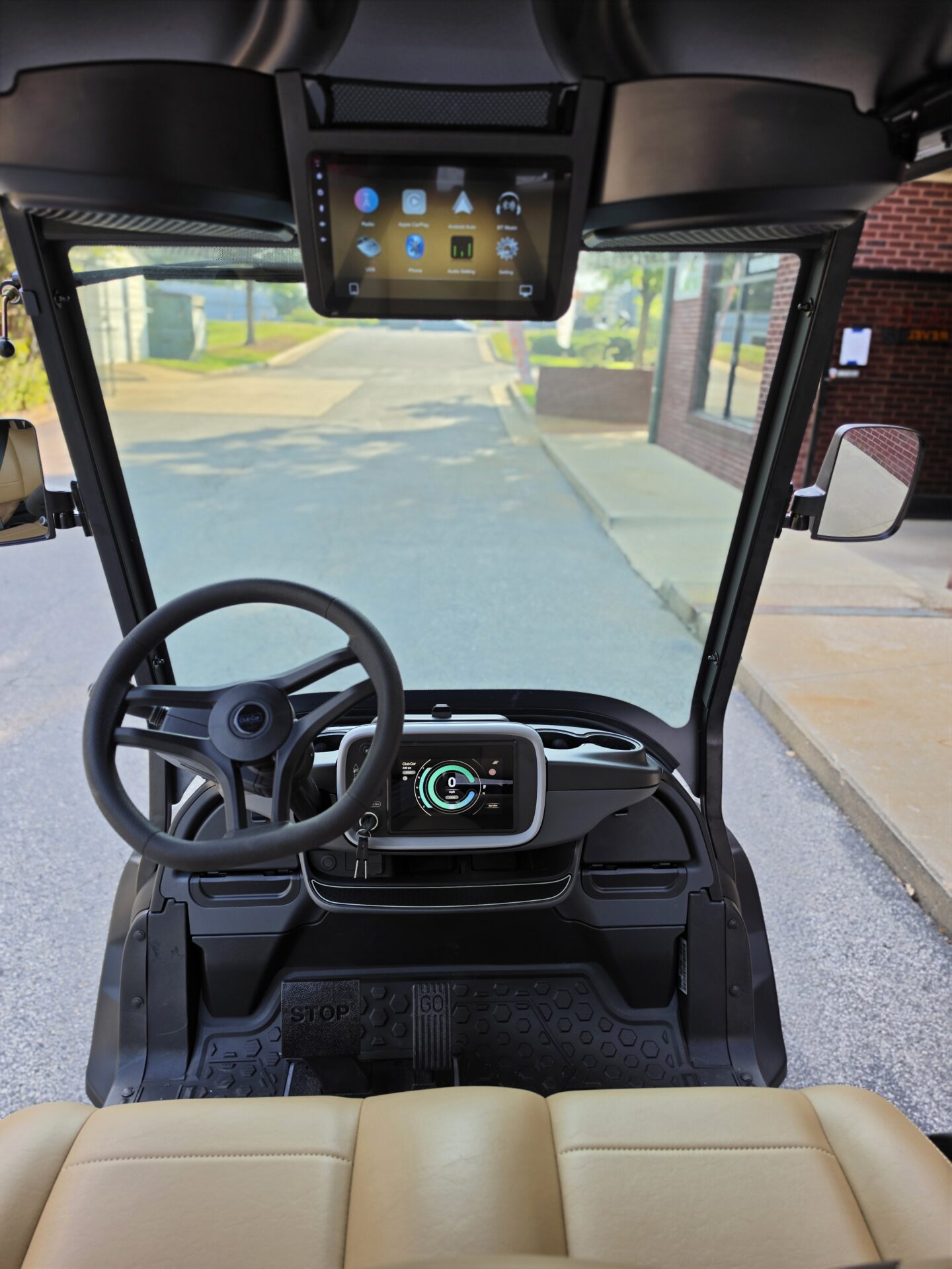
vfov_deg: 73.9
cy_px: 634
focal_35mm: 23
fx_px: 843
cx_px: 476
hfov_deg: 58.9
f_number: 1.4
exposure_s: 1/359
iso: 20
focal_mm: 6.5
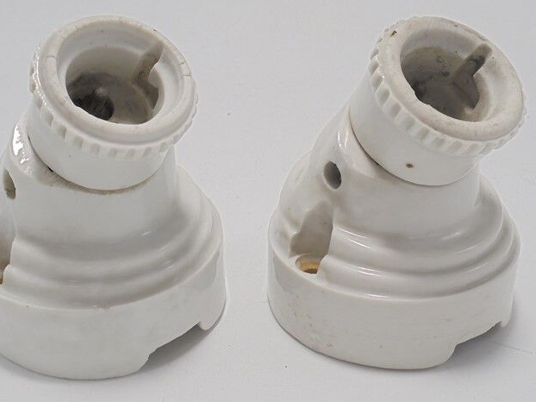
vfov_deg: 26.5
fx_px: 851
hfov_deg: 34.9
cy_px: 212
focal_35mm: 55
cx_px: 242
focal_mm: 6.9
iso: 100
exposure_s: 1/50
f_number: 4.2
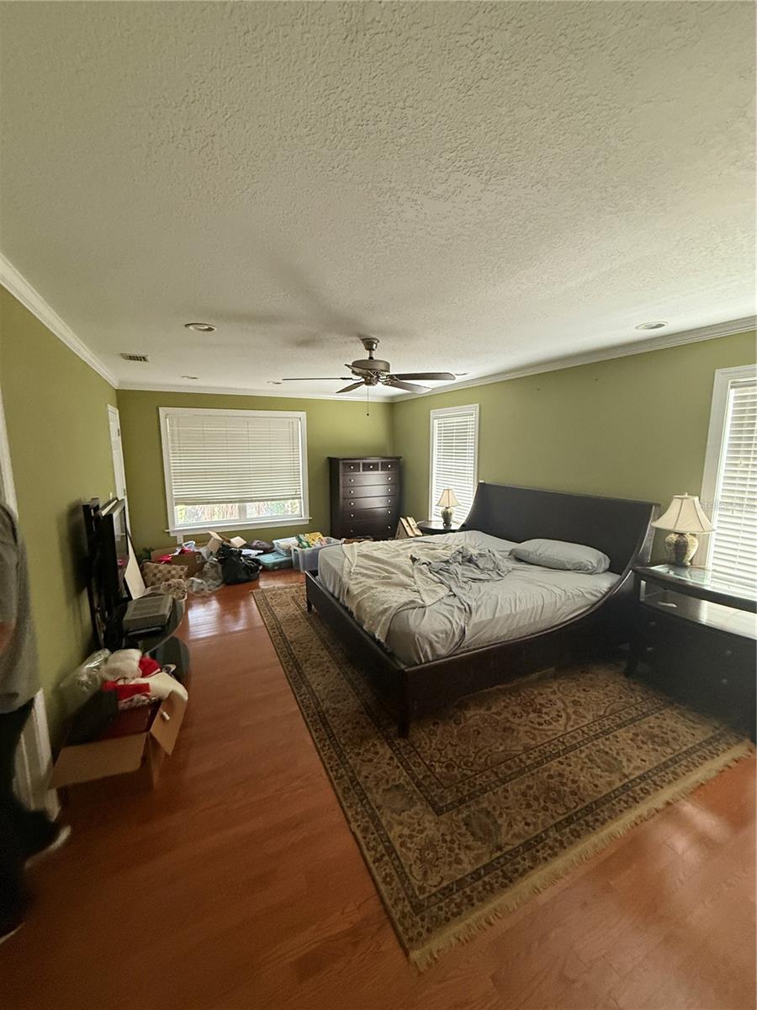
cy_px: 505
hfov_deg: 85.7
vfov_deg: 102.1
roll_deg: +0.5
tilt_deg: -4.0
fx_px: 408
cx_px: 378
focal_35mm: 14
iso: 400
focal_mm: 2.22
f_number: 2.2
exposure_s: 1/60
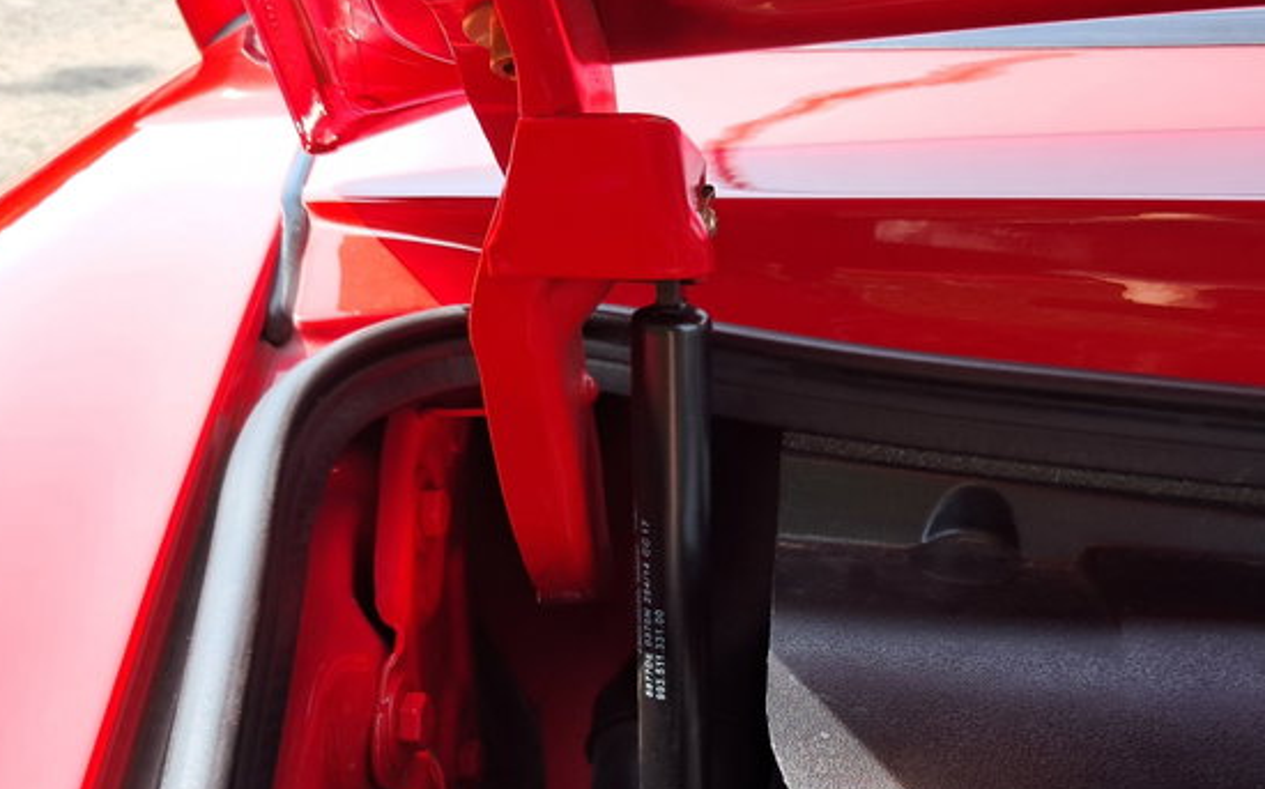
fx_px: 1378
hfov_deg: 49.1
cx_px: 738
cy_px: 635
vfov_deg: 31.1
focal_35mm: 40
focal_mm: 4
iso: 50
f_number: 1.8
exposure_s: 1/120
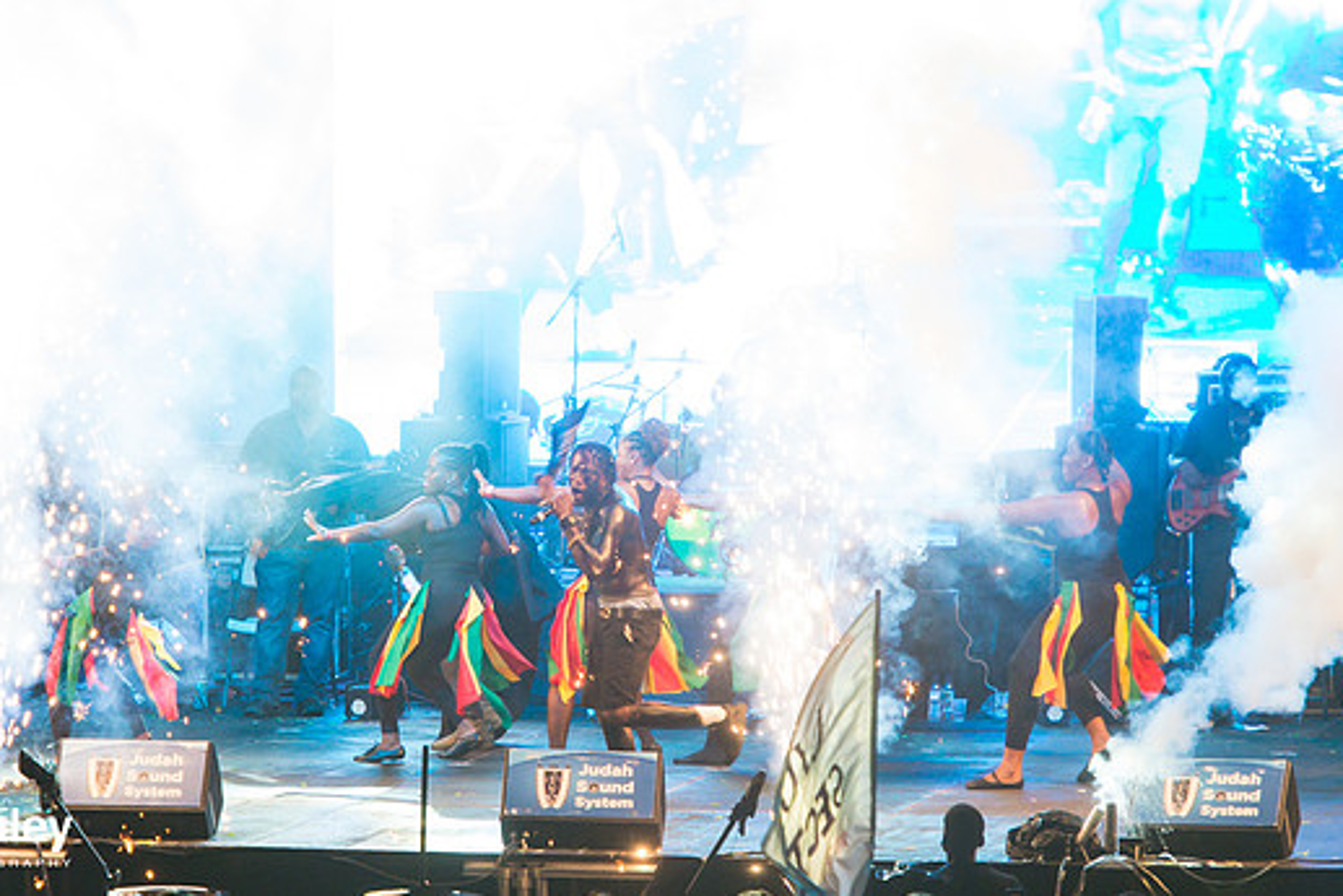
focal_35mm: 313
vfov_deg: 4.4
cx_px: 625
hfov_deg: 6.6
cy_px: 467
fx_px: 11679
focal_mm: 220
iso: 3200
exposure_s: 1/200
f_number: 5.6
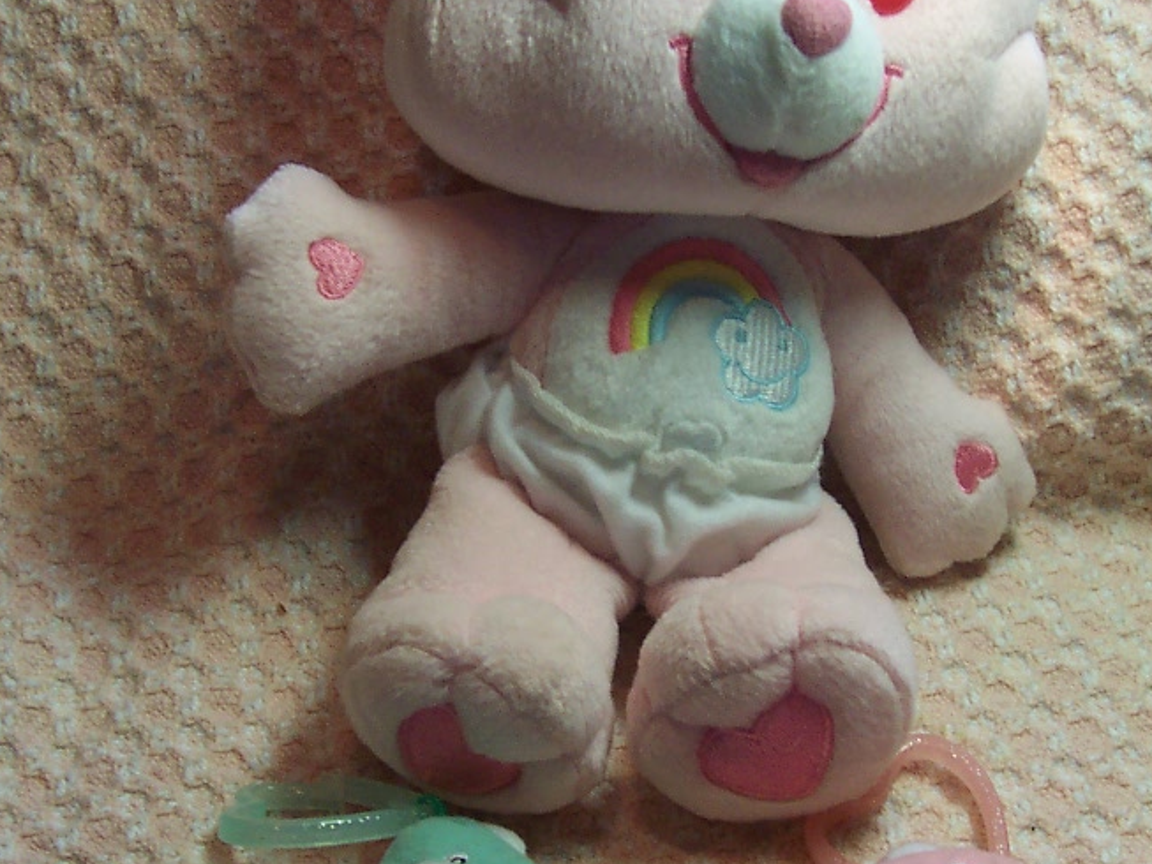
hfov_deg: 28.5
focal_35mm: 68
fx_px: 2263
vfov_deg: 21.6
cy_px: 494
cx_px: 665
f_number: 2.8
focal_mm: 5.6
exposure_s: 1/60
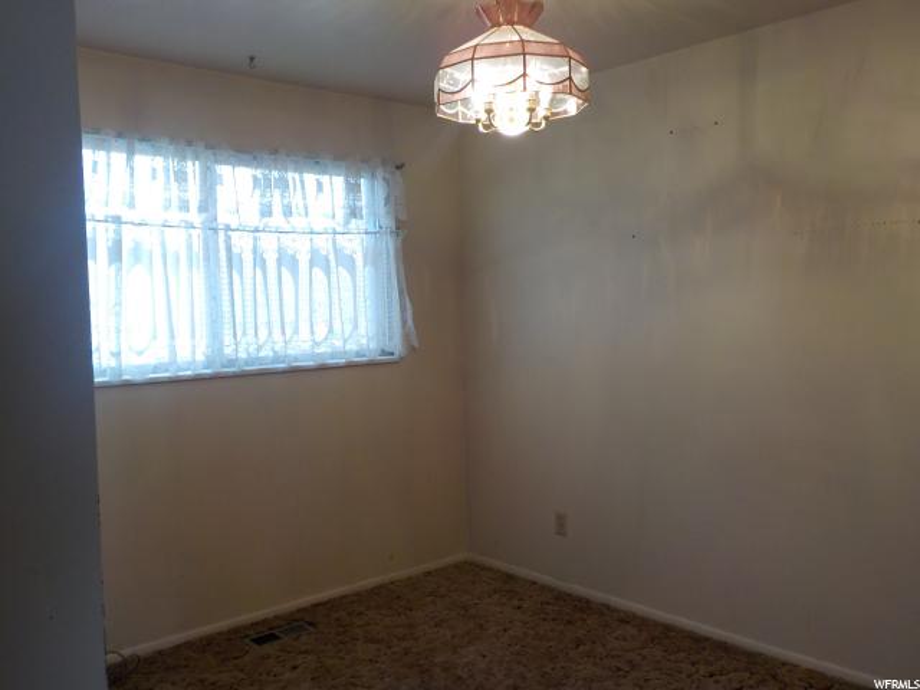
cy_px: 345
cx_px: 460
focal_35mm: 30
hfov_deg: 60.0
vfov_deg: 46.8
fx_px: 797
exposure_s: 1/40
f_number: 3.3
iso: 125
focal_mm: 4.1
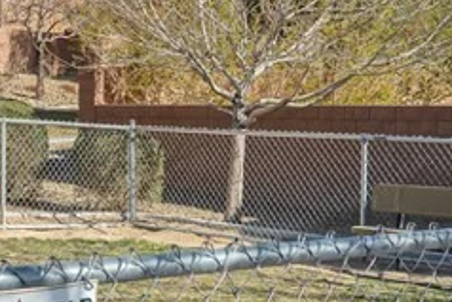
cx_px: 116
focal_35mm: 99
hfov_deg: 20.4
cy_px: 115
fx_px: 1244
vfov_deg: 13.8
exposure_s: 1/320
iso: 100
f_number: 9
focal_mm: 23
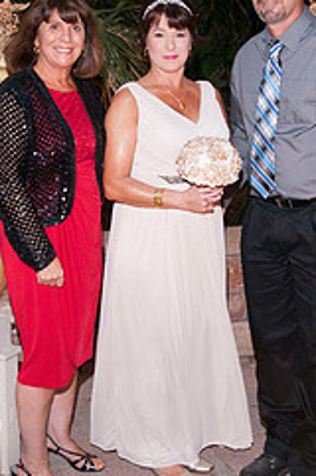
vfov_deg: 28.7
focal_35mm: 70
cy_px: 166
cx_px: 179
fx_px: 924
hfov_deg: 19.4
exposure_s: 1/30
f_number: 5.6
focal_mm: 25
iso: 400
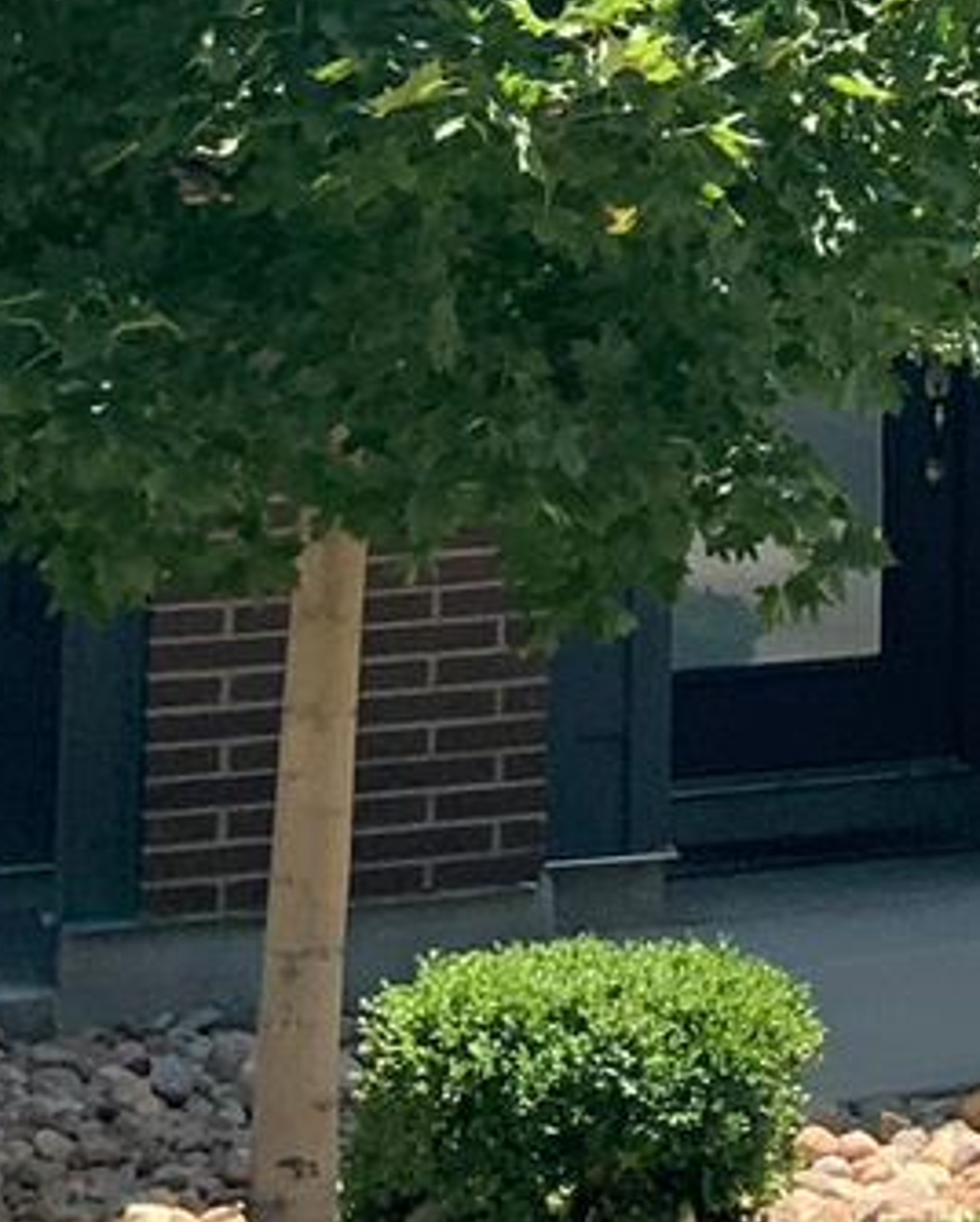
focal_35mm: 130
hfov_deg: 11.0
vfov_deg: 13.6
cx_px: 1876
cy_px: -820
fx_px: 4705
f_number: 1.8
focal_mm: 3
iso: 16
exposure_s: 1/1311
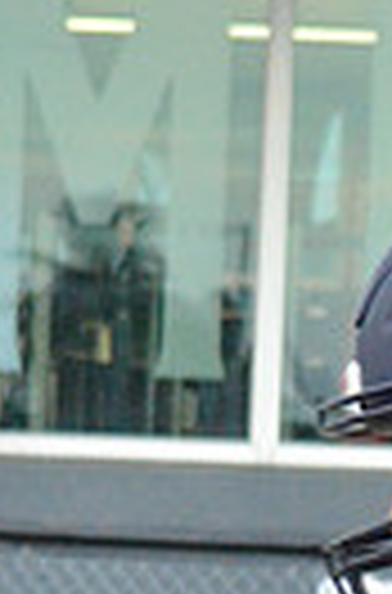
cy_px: 1300
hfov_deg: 3.8
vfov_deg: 5.6
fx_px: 5963
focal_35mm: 362
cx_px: 401
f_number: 4.5
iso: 4000
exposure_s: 1/500
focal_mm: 55
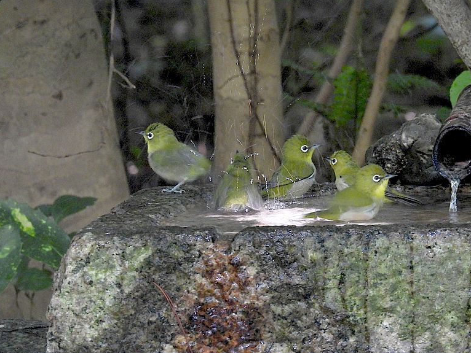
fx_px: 11365
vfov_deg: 1.8
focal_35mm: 835
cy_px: 182
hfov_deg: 2.4
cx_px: 244
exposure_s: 1/40
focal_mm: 143
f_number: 5.6
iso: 800
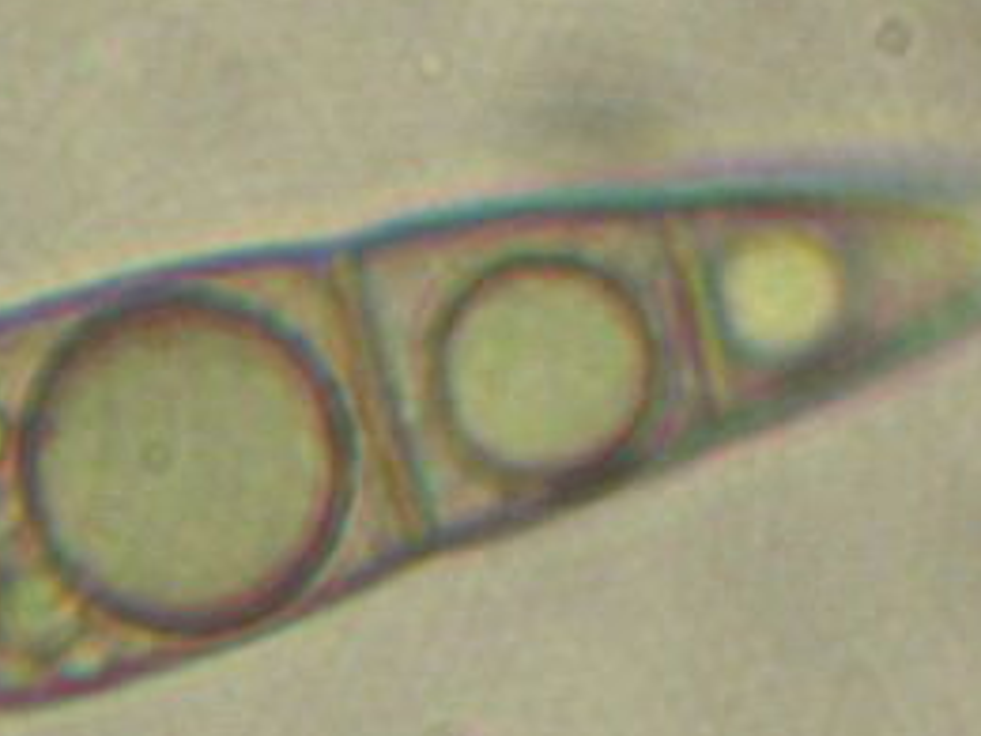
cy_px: 425
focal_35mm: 377
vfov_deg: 3.9
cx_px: -68
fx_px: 10684
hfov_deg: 5.2
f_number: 4.8
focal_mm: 29.1
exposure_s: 1/2.3
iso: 400
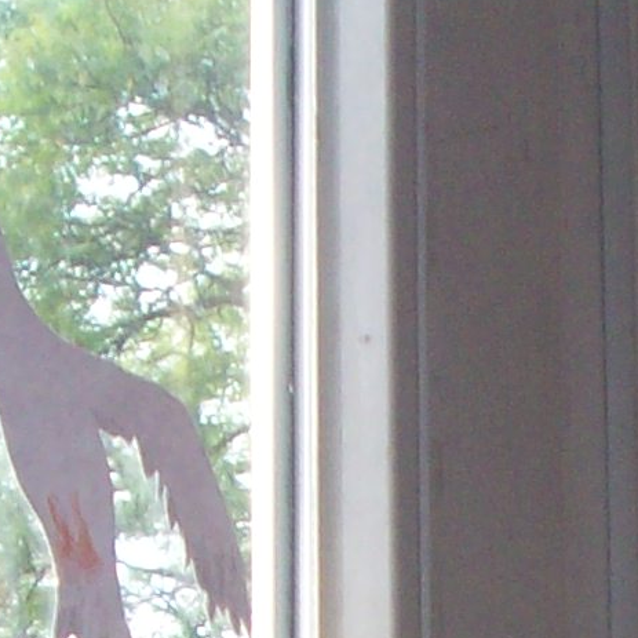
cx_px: 694
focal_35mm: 233
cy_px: 1506
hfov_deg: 7.5
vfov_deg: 7.1
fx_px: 4859
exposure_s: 1/120
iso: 80
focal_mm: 6.2
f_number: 2.8
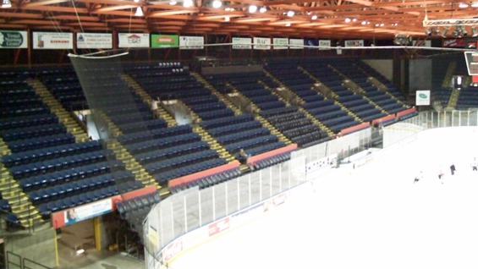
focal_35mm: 40
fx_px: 507
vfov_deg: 29.5
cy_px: 88
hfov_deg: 50.5
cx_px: 243
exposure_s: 1/8
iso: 147
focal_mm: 6
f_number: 2.7
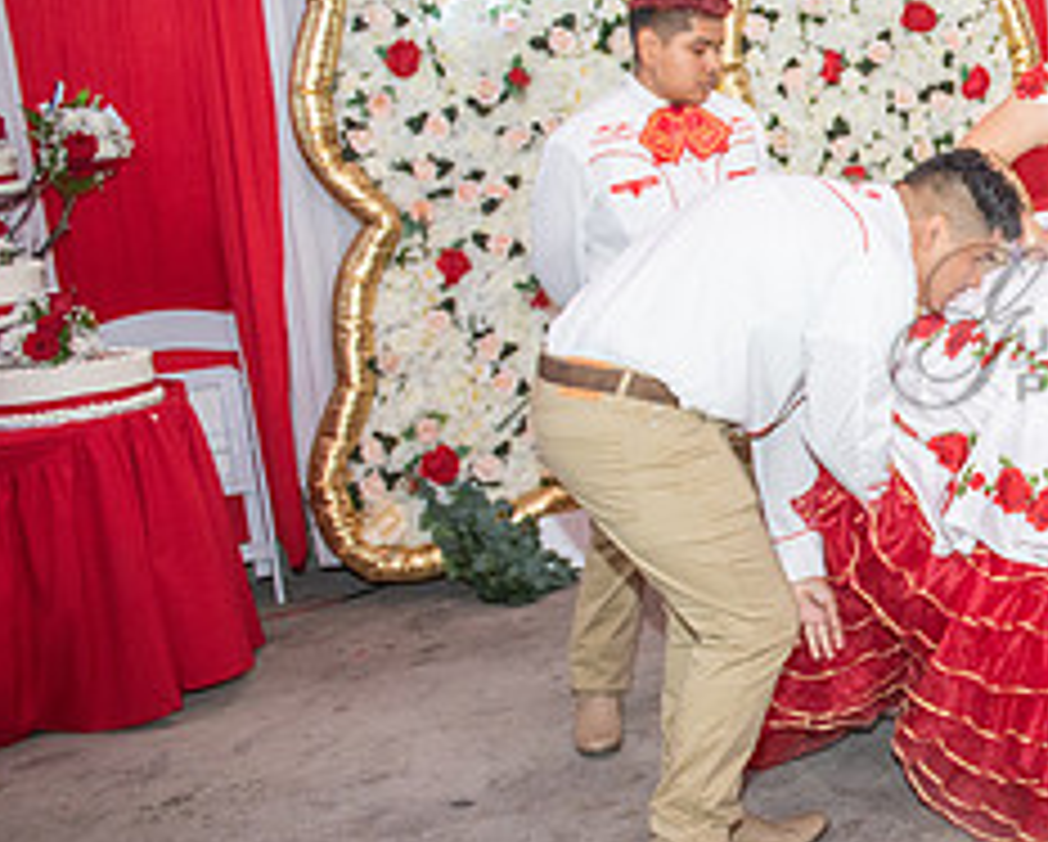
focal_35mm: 56
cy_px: 326
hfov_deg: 29.2
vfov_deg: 27.1
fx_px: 1739
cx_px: 1241
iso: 800
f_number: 3.2
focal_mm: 24
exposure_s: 1/160
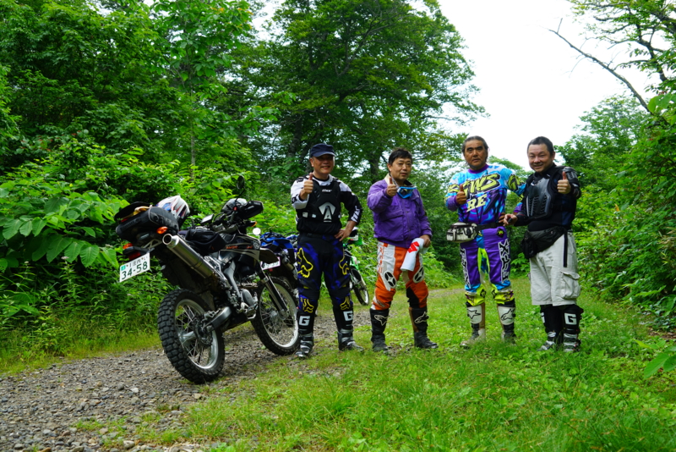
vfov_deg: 36.9
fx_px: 676
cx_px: 338
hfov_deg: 53.1
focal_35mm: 36
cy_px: 226
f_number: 5.6
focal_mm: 36
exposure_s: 1/80
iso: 100
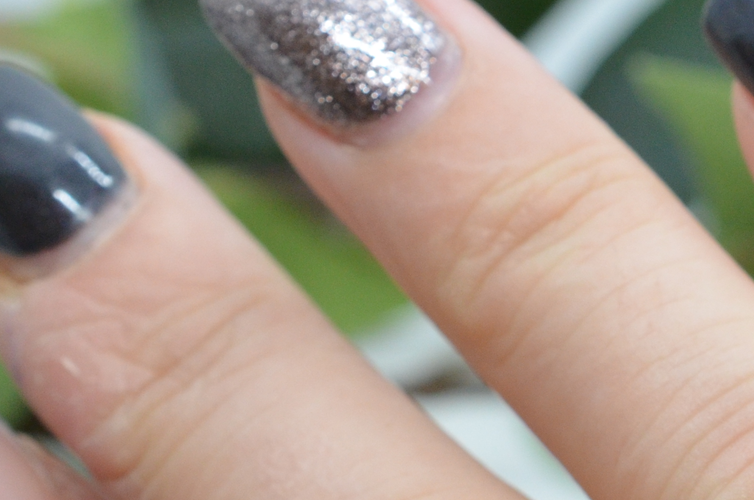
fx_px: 3867
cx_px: 1040
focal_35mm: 185
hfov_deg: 10.8
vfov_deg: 7.3
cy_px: 553
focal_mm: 40
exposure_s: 1/125
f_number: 9
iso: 1000
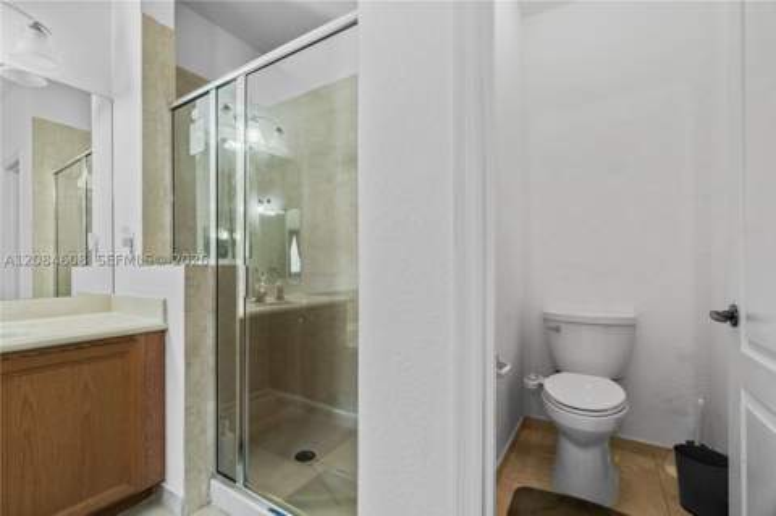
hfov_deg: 100.4
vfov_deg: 77.2
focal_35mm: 15
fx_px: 323
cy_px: 258
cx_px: 388
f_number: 8
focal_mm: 10
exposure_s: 1/2.5
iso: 250
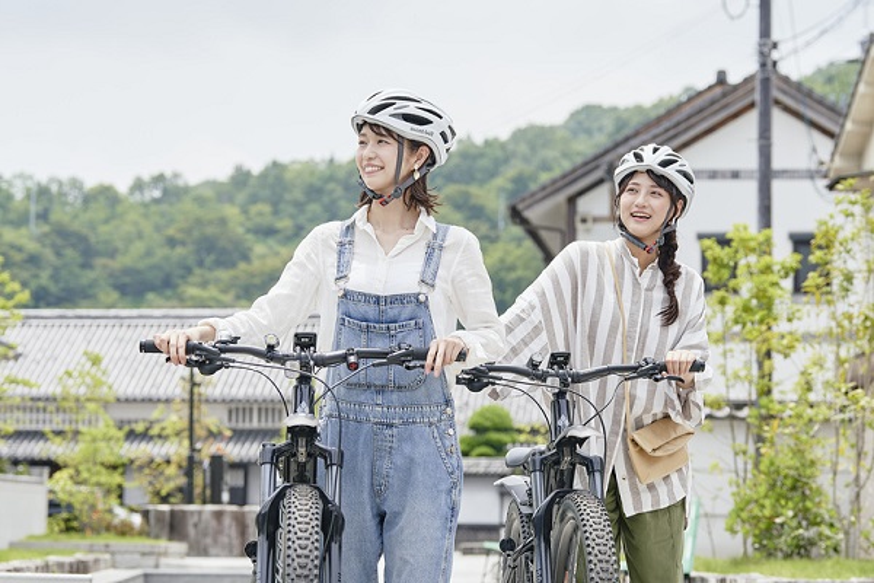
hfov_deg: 19.5
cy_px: 292
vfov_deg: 13.0
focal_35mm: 105
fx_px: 2549
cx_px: 437
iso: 100
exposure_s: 1/1000
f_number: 4
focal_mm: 70
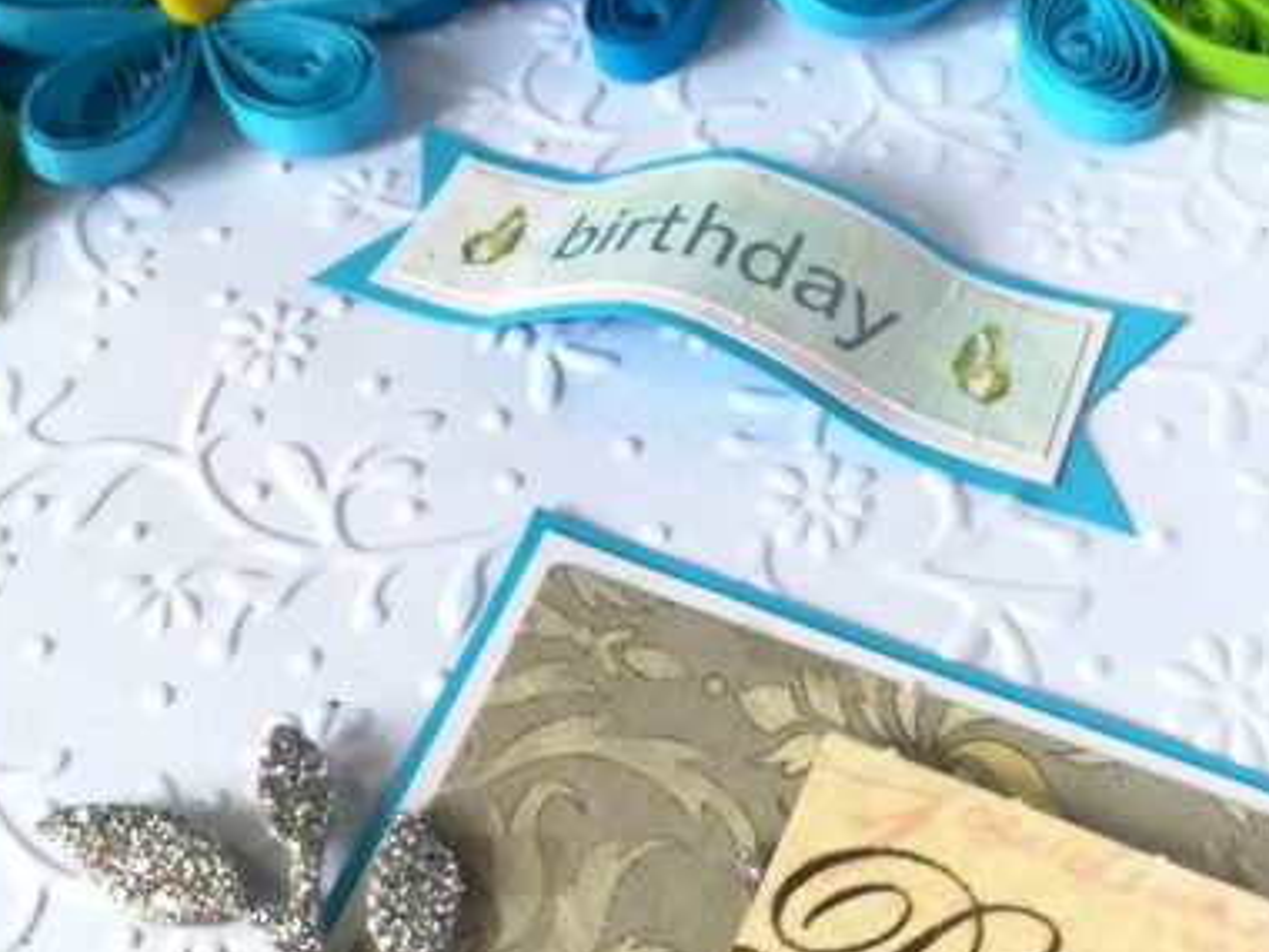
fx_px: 1503
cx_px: 581
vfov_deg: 35.0
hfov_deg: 45.7
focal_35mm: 41
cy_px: 391
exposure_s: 1/60
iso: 50
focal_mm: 3.83
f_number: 2.2
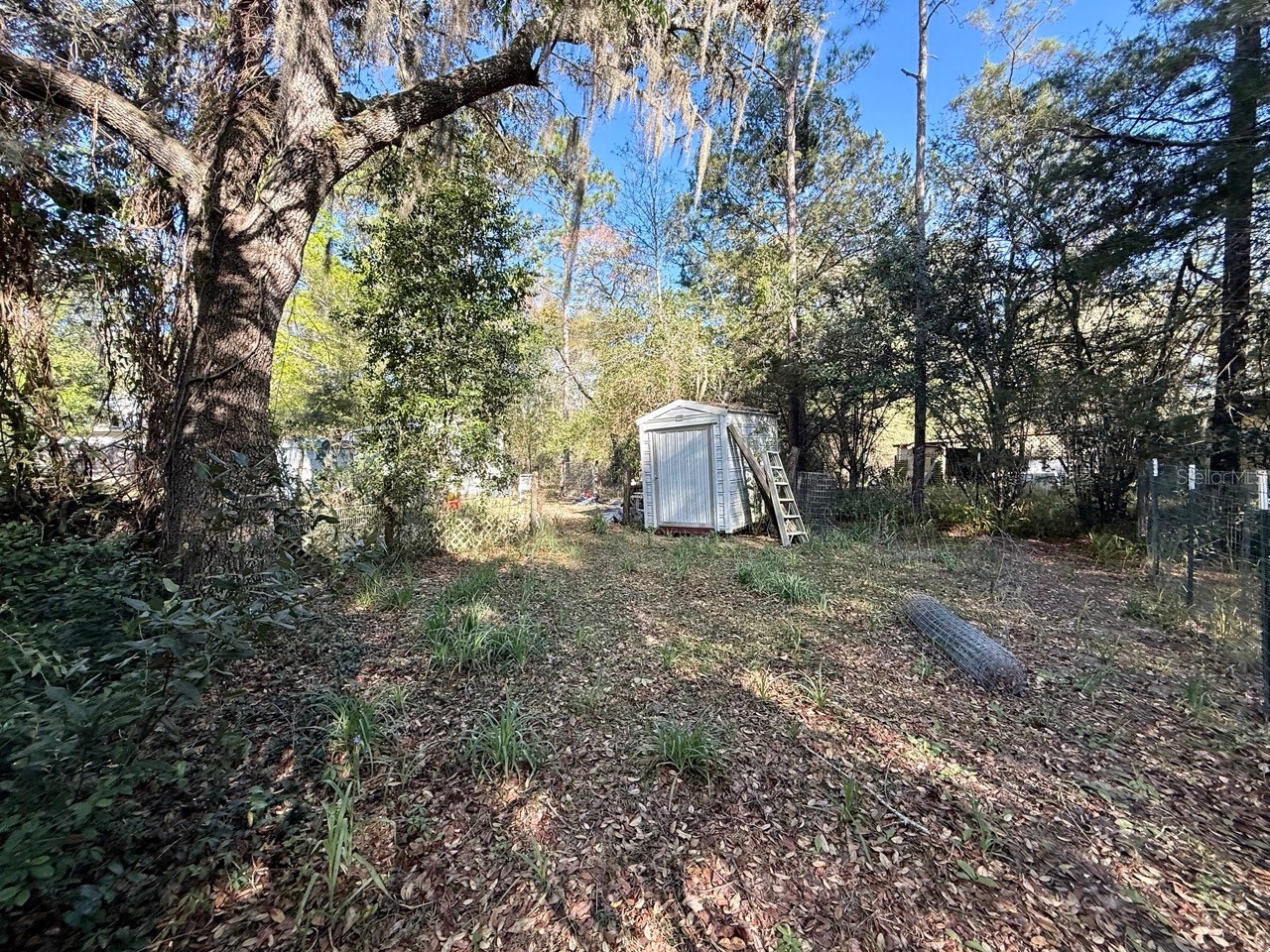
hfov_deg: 102.1
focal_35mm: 14
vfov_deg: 85.7
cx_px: 635
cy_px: 476
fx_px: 514
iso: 50
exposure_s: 1/231
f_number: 2.2
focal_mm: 2.22
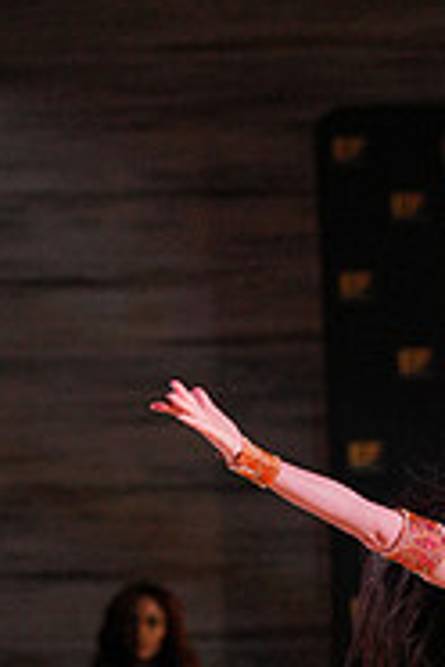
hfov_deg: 3.0
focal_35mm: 462
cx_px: 508
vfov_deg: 4.4
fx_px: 8566
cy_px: 904
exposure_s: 1/500
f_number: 4
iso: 2000
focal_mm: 148
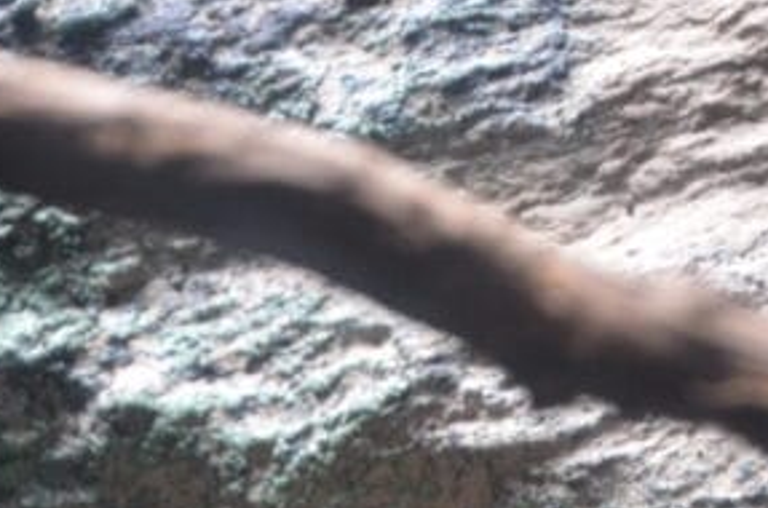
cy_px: 810
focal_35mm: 562
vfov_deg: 2.4
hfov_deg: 3.7
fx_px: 11958
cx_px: 131
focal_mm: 105
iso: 400
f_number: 5.6
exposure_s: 1/80
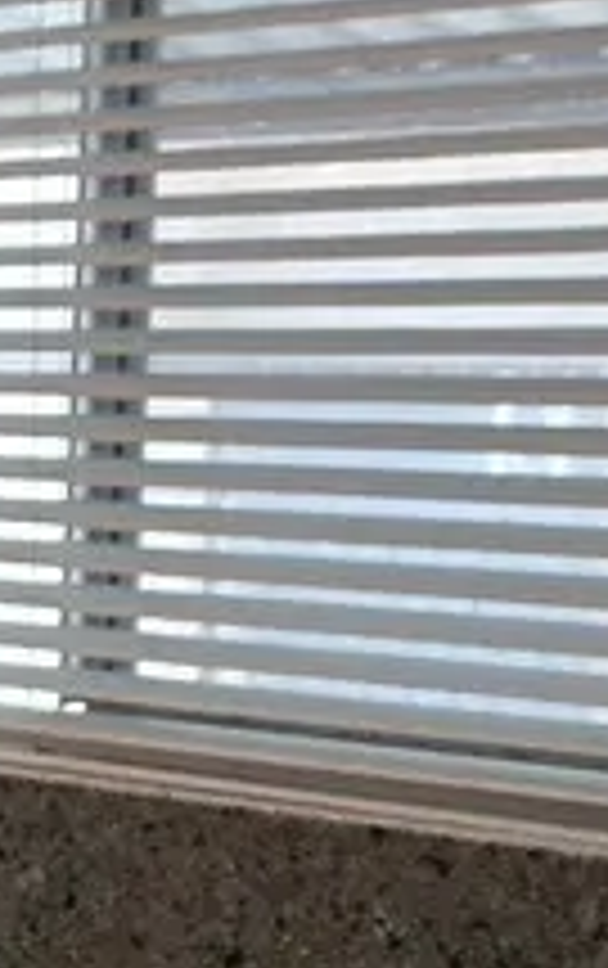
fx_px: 3065
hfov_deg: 11.0
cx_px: -266
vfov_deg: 17.9
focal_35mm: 116
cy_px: 684
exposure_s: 1/120
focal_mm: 5.4
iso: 125
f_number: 1.8
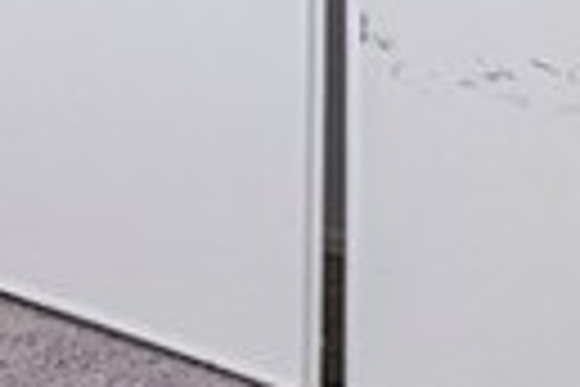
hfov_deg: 13.3
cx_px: -895
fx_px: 1659
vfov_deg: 11.7
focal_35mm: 103
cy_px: -423
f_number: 9
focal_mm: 13
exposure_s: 1/30
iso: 320
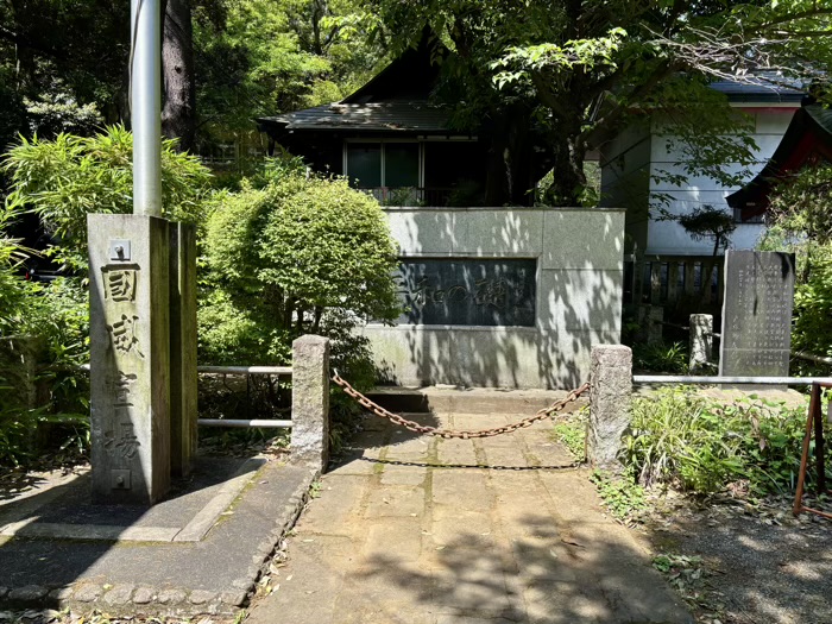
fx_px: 625
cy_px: 312
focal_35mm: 26
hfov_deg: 67.3
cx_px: 416
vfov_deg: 53.1
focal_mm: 5.96
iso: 50
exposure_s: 1/918
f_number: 1.6
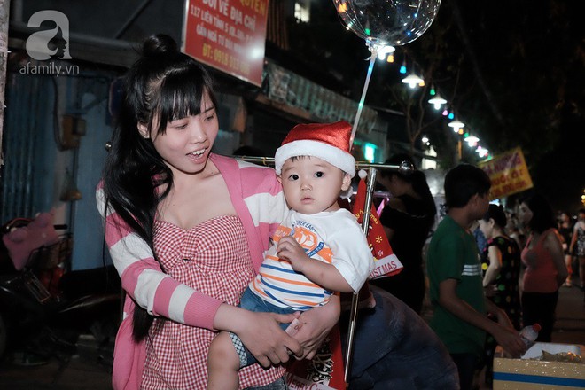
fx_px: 796
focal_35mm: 49
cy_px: 195
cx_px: 292
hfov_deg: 40.3
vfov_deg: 27.5
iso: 6400
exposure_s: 1/80
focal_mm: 32.6
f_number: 5.6
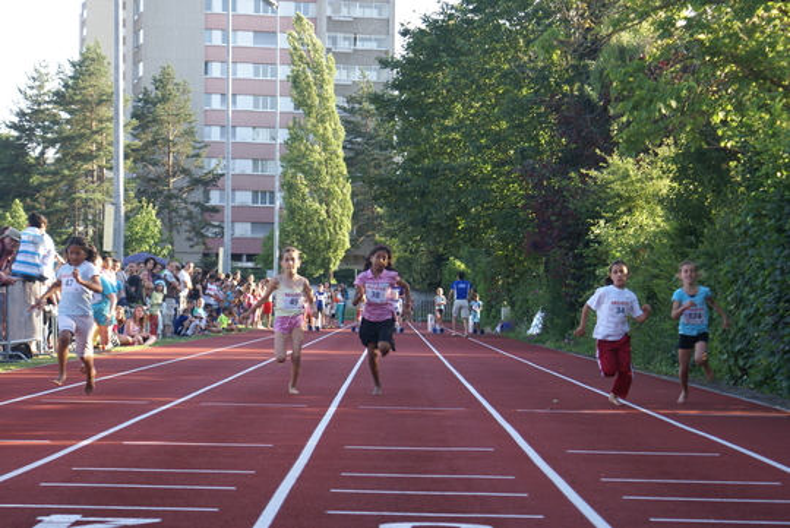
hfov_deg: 19.4
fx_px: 2306
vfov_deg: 13.1
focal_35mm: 105
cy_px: 264
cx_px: 395
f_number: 5.6
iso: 400
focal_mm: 70
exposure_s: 1/250
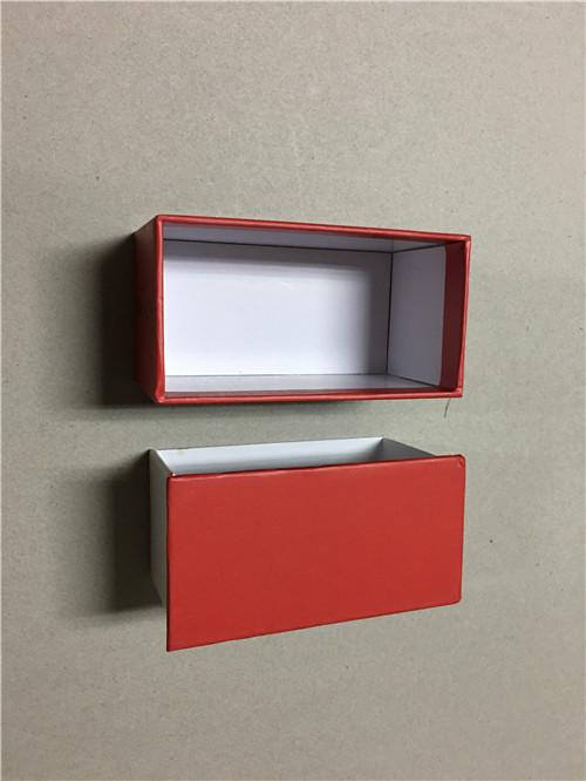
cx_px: 293
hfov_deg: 48.3
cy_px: 390
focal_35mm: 29
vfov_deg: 61.6
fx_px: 654
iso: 80
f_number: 2.2
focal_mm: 4.15
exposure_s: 1/10
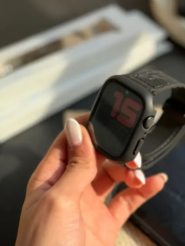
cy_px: 93
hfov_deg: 20.6
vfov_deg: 27.3
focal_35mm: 71
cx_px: 128
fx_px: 506
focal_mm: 6.86
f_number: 1.78
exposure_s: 1/1263
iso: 64
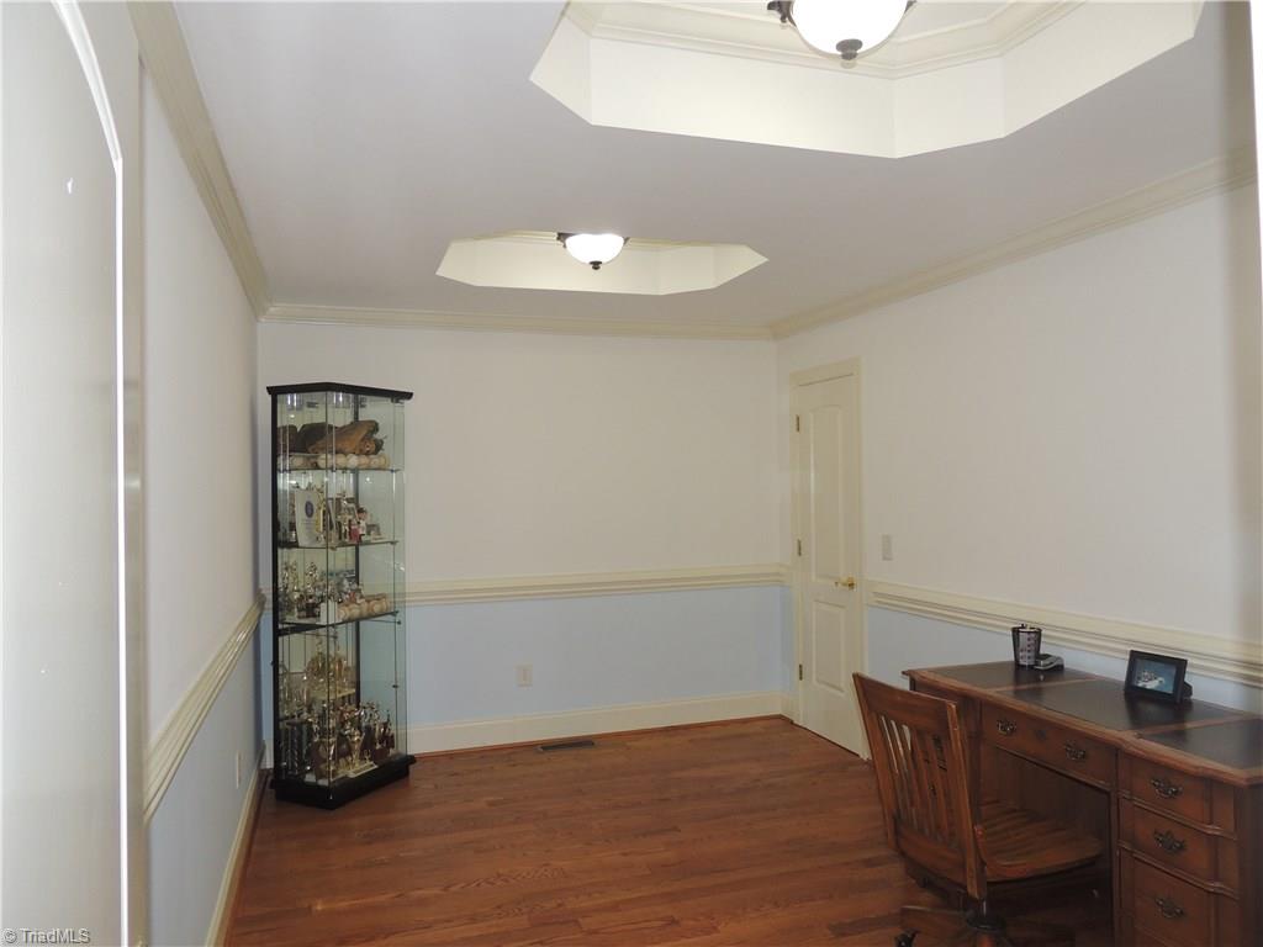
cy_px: 474
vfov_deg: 56.8
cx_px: 632
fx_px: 876
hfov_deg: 71.6
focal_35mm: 24
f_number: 3
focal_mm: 4.3
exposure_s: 1/30
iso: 200
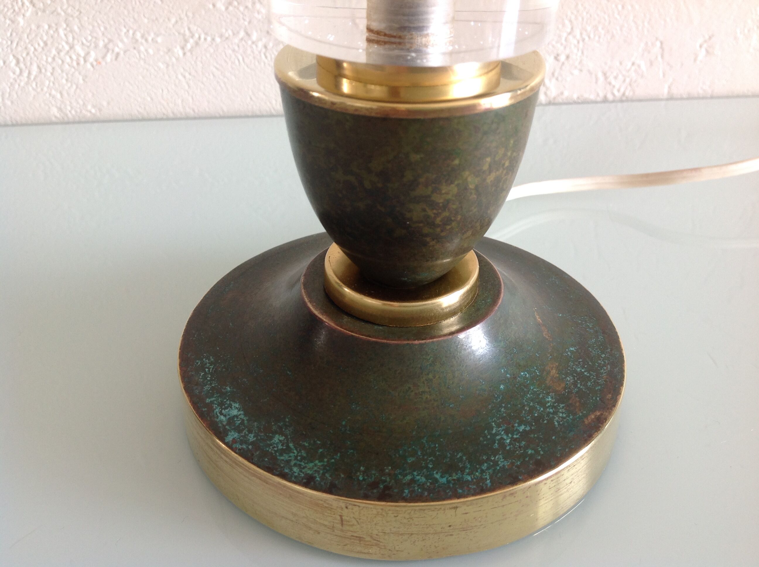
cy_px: 284
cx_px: 380
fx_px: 766
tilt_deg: -33.1
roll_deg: -0.2
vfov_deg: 40.6
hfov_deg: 52.7
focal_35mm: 35
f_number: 2.4
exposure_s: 1/20
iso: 50
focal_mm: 4.28
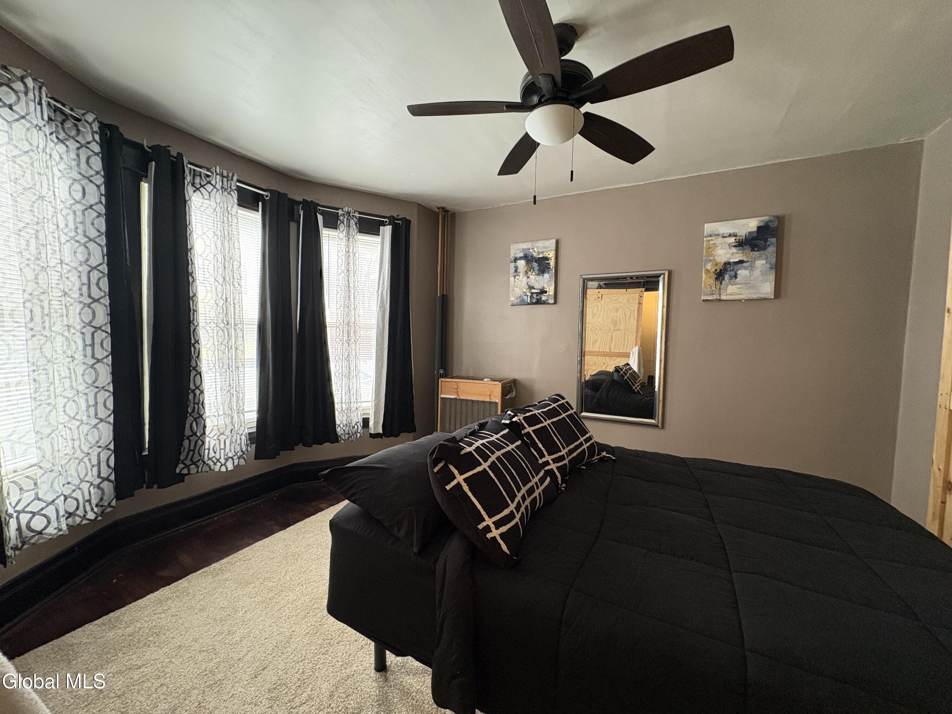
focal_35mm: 14
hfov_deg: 102.1
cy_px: 357
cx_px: 476
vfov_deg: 85.7
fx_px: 385
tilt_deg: -2.7
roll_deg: -1.3
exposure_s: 1/60
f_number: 2.2
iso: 400
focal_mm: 2.22
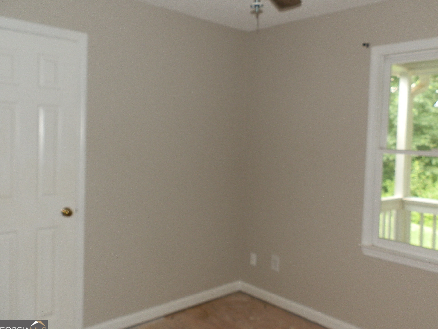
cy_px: 156
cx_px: 236
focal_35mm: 31
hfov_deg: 58.3
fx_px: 392
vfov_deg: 45.4
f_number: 3.1
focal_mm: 5
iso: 100
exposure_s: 1/30
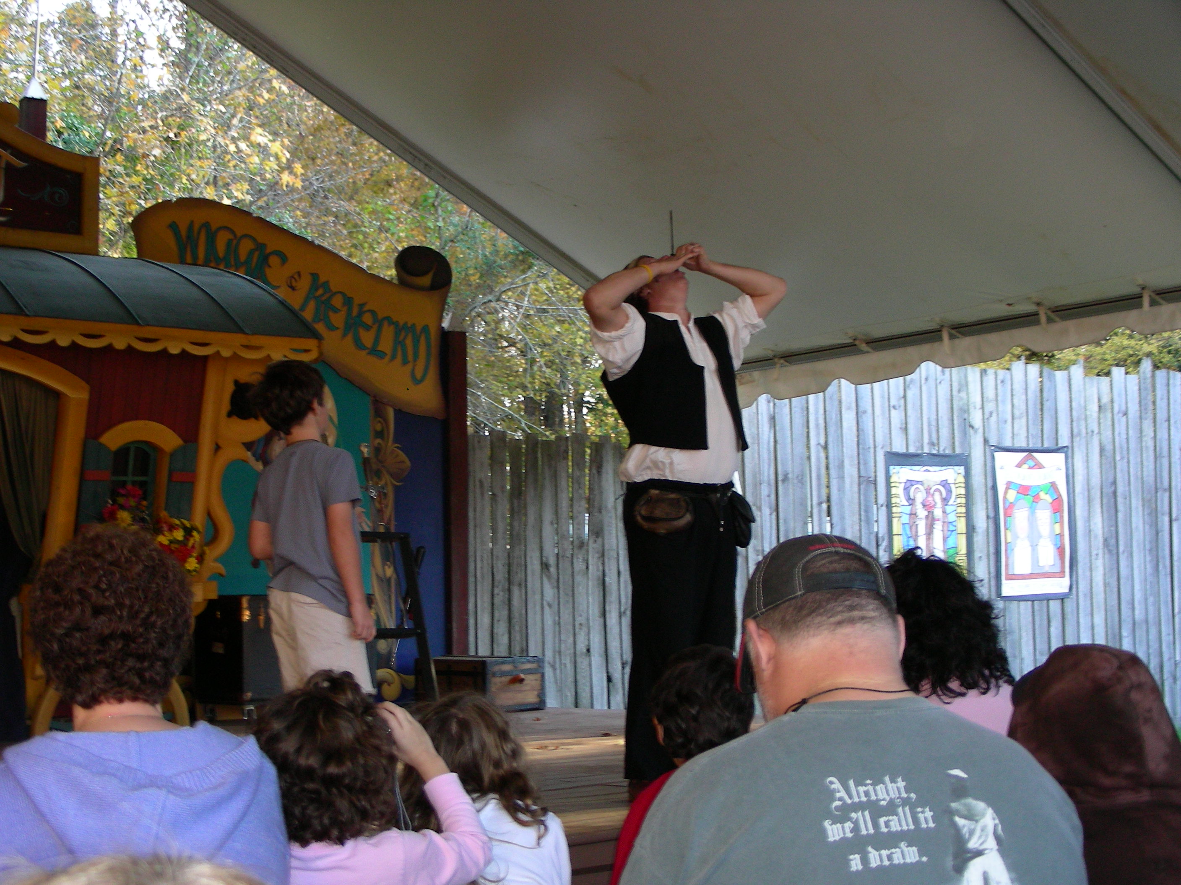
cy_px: 442
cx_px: 590
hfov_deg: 33.2
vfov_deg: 25.2
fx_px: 1979
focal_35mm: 58
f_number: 3.5
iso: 80
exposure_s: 1/30
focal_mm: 9.7
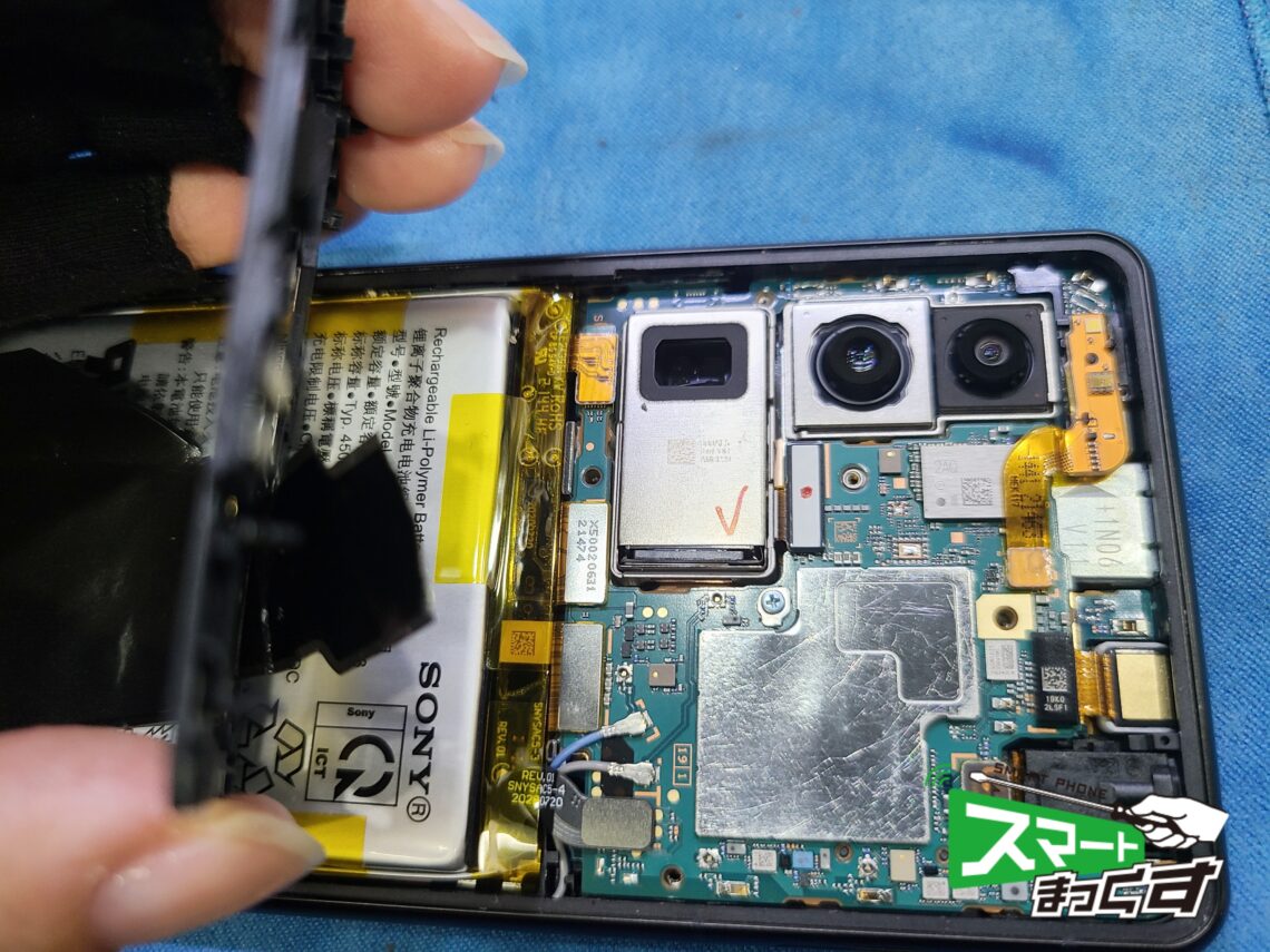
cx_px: 635
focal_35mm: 26
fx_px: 954
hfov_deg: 67.3
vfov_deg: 53.1
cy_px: 476
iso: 100
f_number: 1.8
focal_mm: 5.4
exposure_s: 1/60
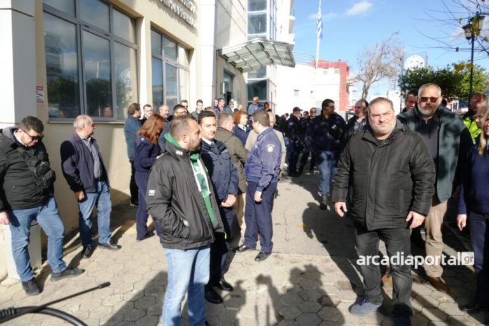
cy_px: 163
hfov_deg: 71.5
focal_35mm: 25
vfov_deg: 51.3
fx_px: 340
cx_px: 244
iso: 125
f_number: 8
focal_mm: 9.12
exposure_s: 1/160
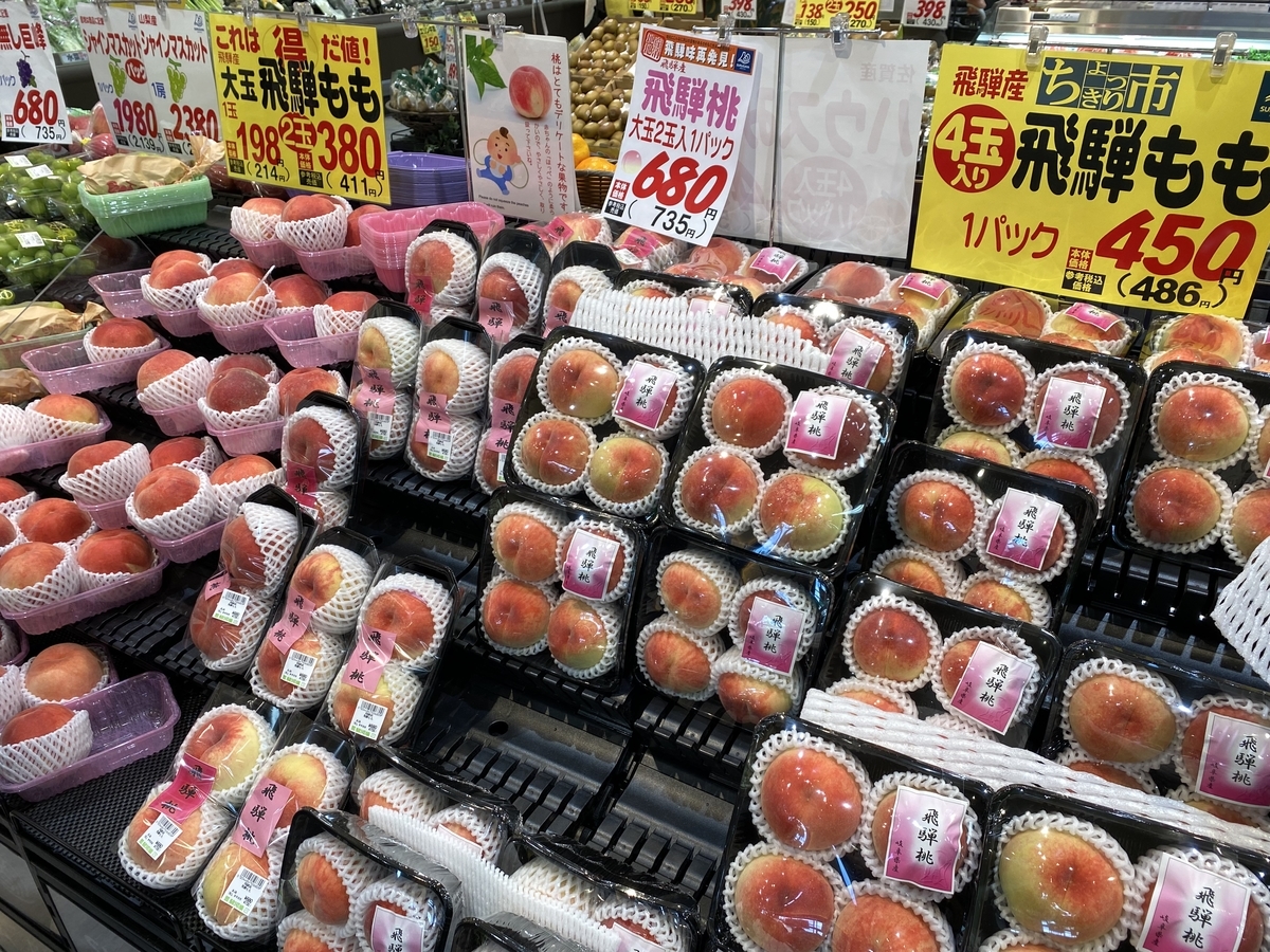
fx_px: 954
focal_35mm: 26
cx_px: 635
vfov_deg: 53.1
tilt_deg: -29.0
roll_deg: +2.1
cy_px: 476
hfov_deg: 67.3
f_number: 1.8
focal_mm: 4.25
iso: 40
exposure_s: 1/120
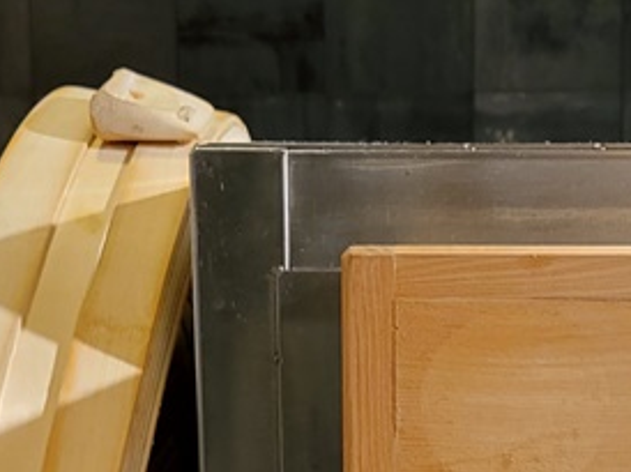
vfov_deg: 14.3
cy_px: 748
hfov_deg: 20.4
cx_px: 516
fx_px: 1730
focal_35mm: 95
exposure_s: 1/40
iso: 250
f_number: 1.8
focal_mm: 5.4
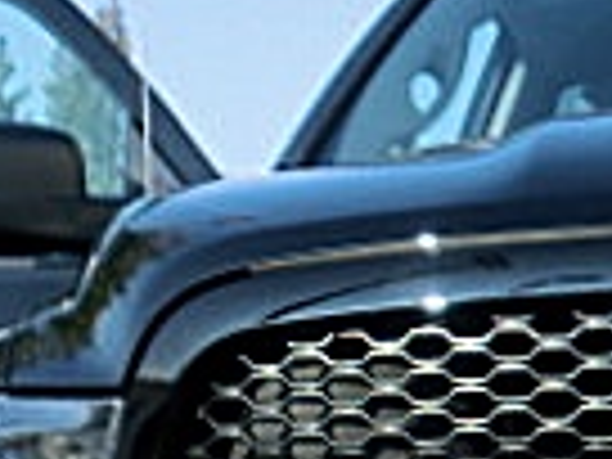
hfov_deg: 12.8
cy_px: 648
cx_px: 909
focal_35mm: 146
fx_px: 2581
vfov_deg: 9.9
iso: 64
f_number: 2.8
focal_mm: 5.58
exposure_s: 1/400
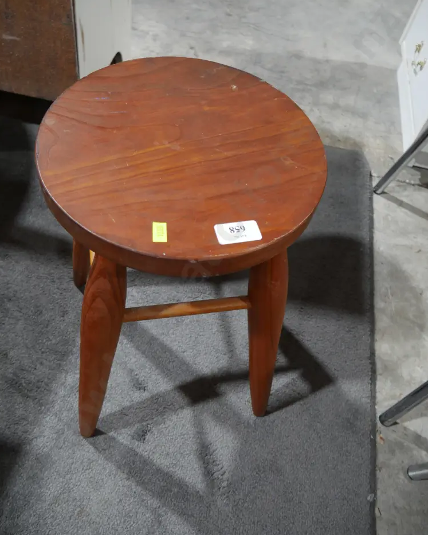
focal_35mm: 30
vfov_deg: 58.7
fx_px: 475
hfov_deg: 48.5
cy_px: 247
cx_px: 215
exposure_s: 1/60
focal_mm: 14
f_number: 3.5
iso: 500
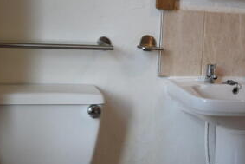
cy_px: 137
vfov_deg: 13.1
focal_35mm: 104
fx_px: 708
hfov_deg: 19.0
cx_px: 259
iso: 400
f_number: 5.6
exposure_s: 1/125
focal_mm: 30
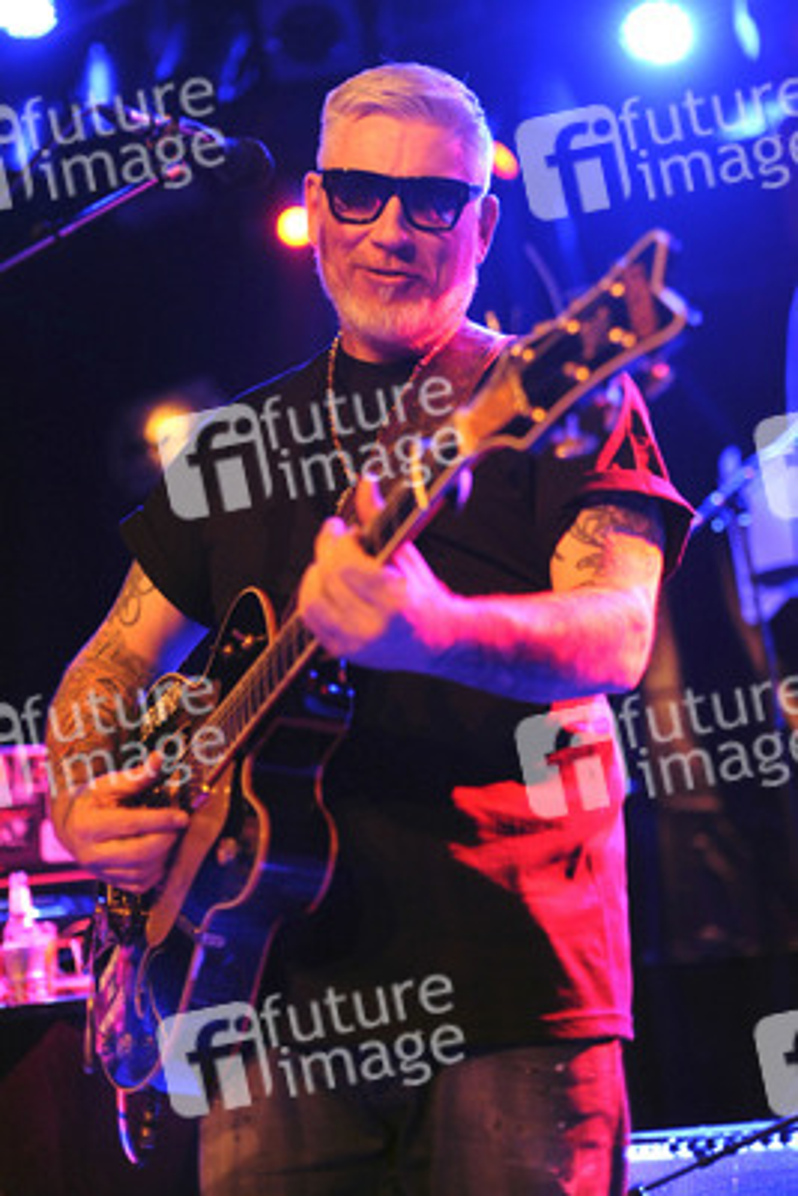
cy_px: 598
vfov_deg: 39.6
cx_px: 399
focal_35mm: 50
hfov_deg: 27.0
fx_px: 1661
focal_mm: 50
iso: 3200
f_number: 2
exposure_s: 1/160
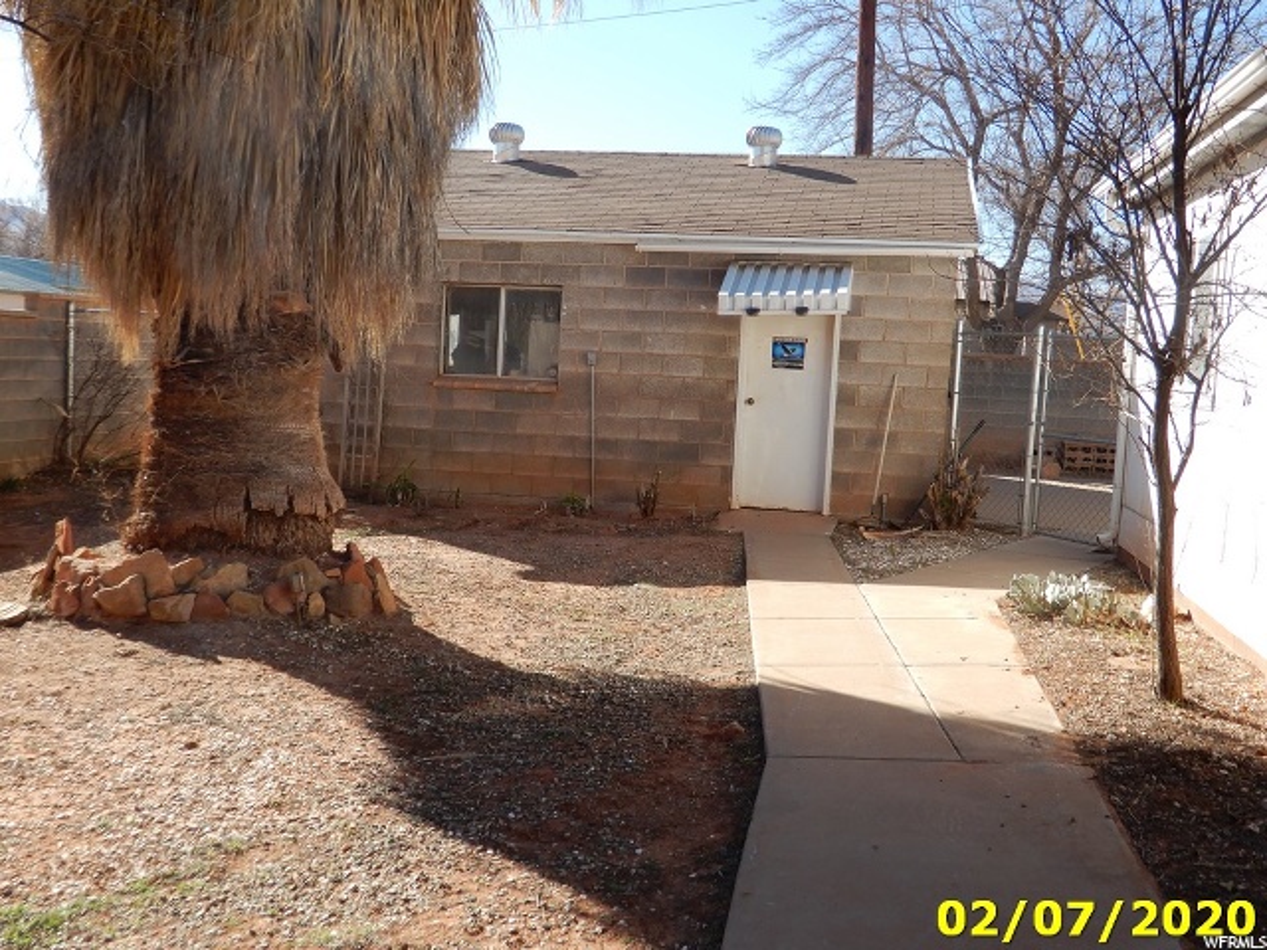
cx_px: 634
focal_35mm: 38
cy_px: 475
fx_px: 1391
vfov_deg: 37.7
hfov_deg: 49.0
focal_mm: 6.8
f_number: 4
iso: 80
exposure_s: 1/400
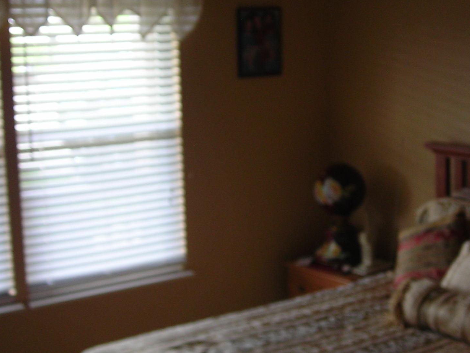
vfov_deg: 21.6
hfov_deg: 28.5
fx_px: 923
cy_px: 194
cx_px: 272
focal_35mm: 68
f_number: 3.2
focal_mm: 6.3
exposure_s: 1/13.4
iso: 50
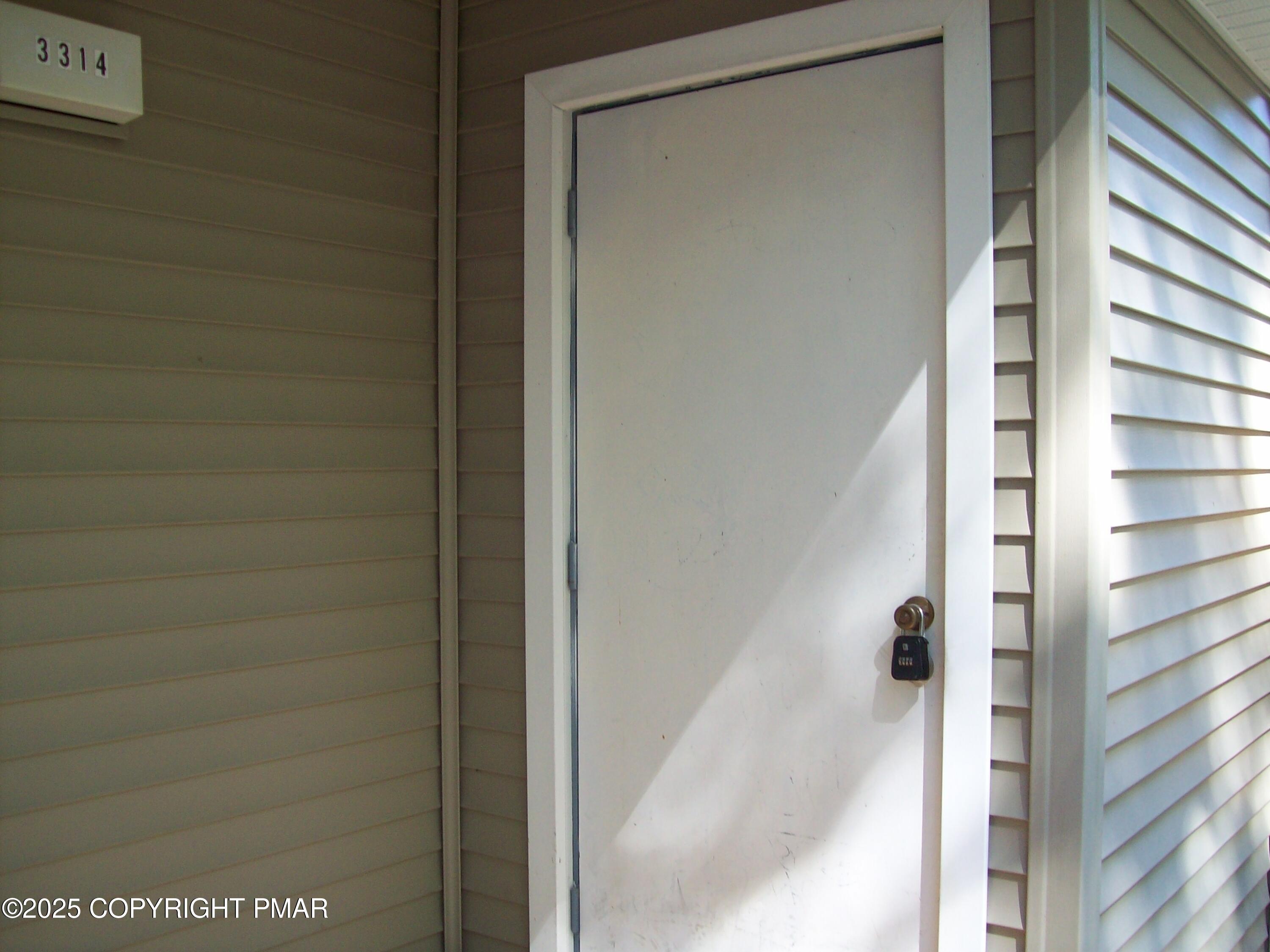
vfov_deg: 39.7
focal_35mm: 36
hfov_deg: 51.4
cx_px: 635
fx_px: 1321
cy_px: 476
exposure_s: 1/69.4
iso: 80
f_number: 2.7
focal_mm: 6
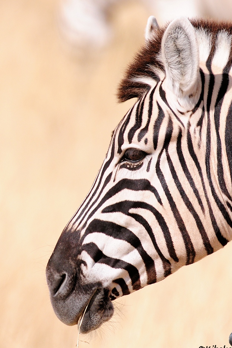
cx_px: 121
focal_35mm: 803
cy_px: 165
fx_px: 7759
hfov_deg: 1.7
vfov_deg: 2.6
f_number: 5.6
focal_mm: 490
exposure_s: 1/2000
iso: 400
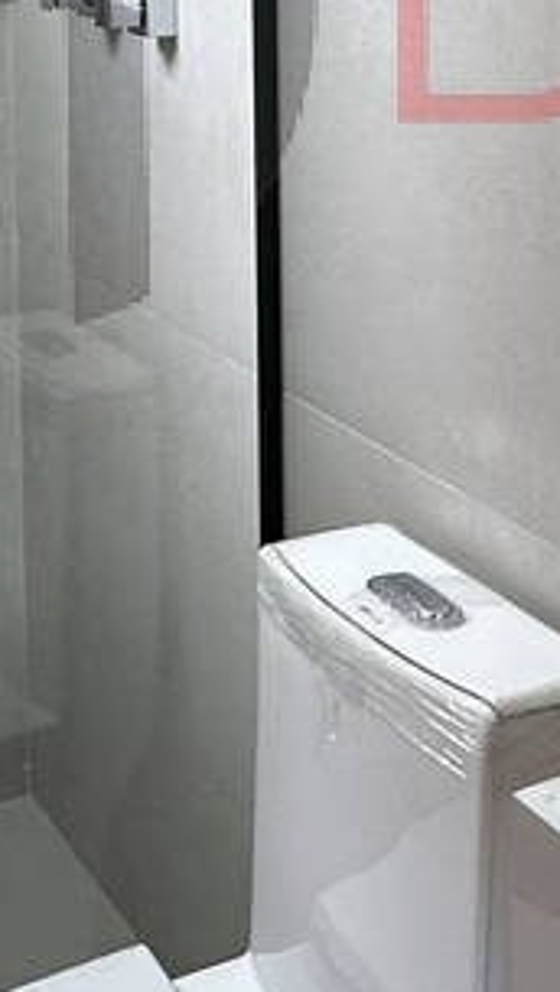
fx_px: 1897
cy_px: 7
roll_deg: +0.4
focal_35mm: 72
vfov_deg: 27.7
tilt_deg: -5.1
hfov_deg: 16.5
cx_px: 518
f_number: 2.2
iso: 200
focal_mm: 2.22
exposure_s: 1/120
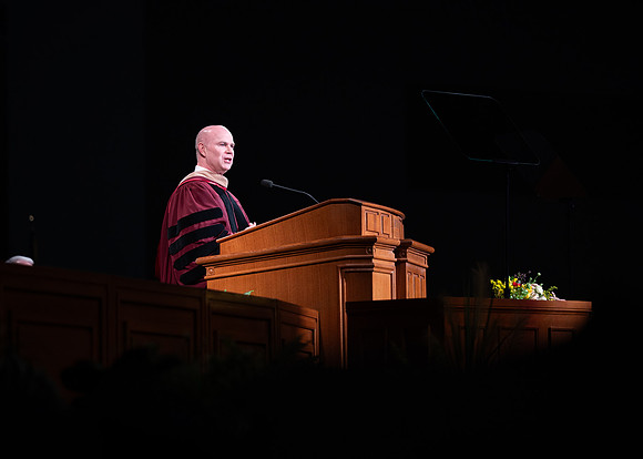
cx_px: 298
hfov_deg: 10.1
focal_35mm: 199
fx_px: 3640
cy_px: 230
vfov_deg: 7.2
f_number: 2.8
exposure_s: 1/200
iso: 1000
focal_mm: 190
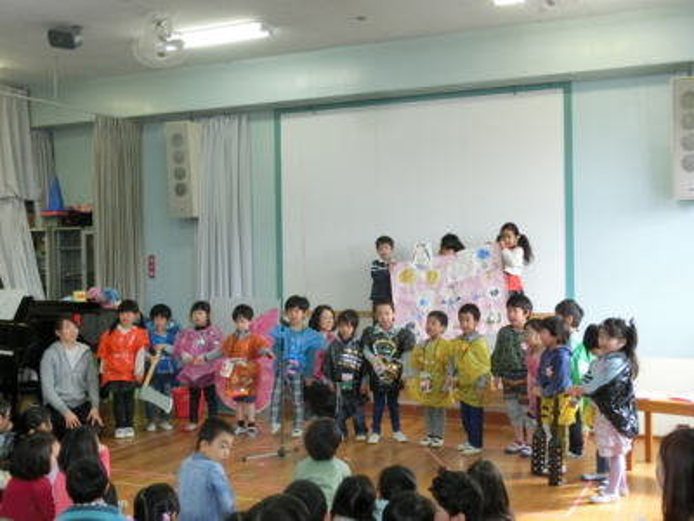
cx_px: 347
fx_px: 902
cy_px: 260
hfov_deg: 42.1
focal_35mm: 45
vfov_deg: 32.2
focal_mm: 8
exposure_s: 1/60
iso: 400
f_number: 4.4
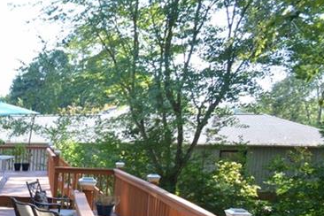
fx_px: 378
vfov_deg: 31.1
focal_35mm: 42
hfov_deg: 33.0
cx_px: -106
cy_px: 172
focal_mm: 10
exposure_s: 1/125
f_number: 5.6
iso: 320
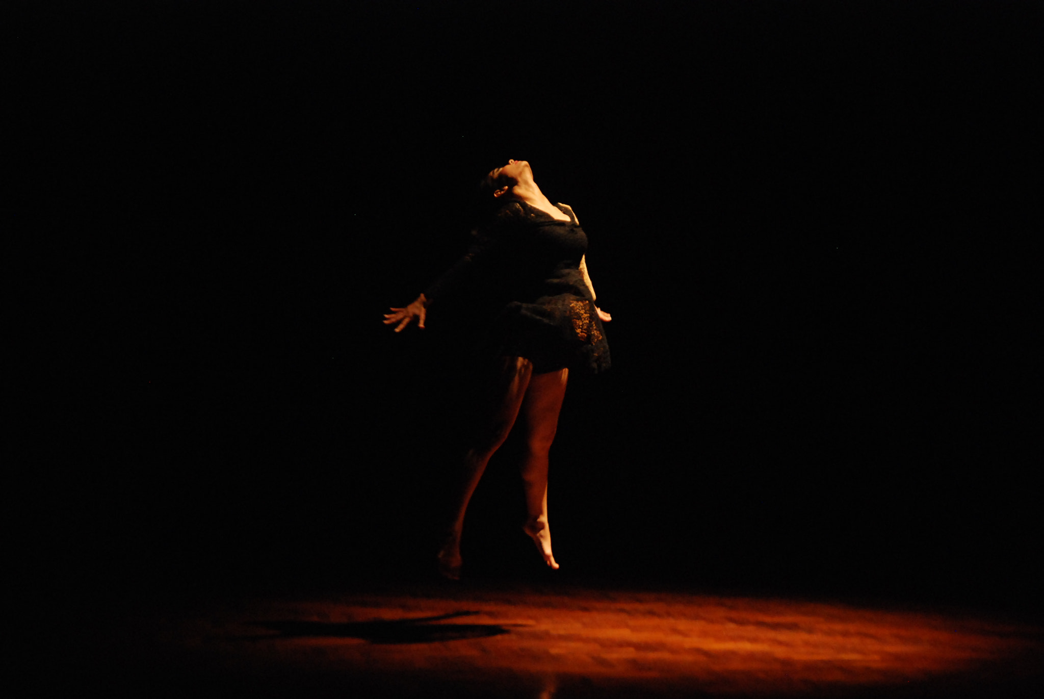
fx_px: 2178
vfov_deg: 18.2
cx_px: 522
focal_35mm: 75
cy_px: 350
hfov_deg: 27.0
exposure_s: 1/80
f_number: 2.8
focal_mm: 50
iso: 1250
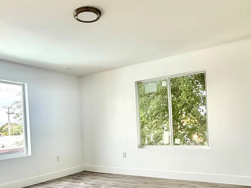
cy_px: 132
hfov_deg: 55.1
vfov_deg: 42.1
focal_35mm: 33
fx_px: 239
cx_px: 106
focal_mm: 2.22
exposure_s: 1/231
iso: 64
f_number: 2.2
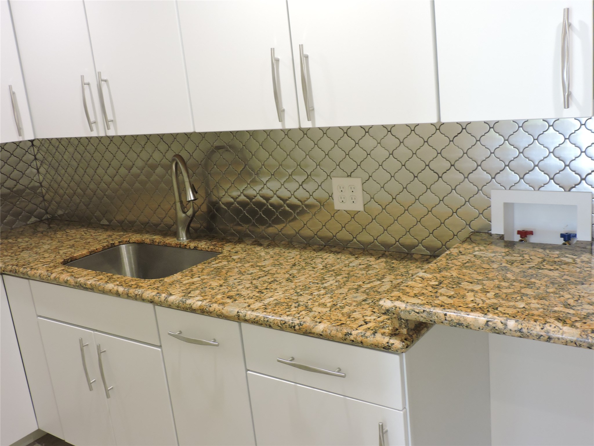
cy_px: 223
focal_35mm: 35
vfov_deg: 40.7
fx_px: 601
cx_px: 297
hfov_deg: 52.6
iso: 400
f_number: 3.3
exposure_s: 1/40
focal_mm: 6.2
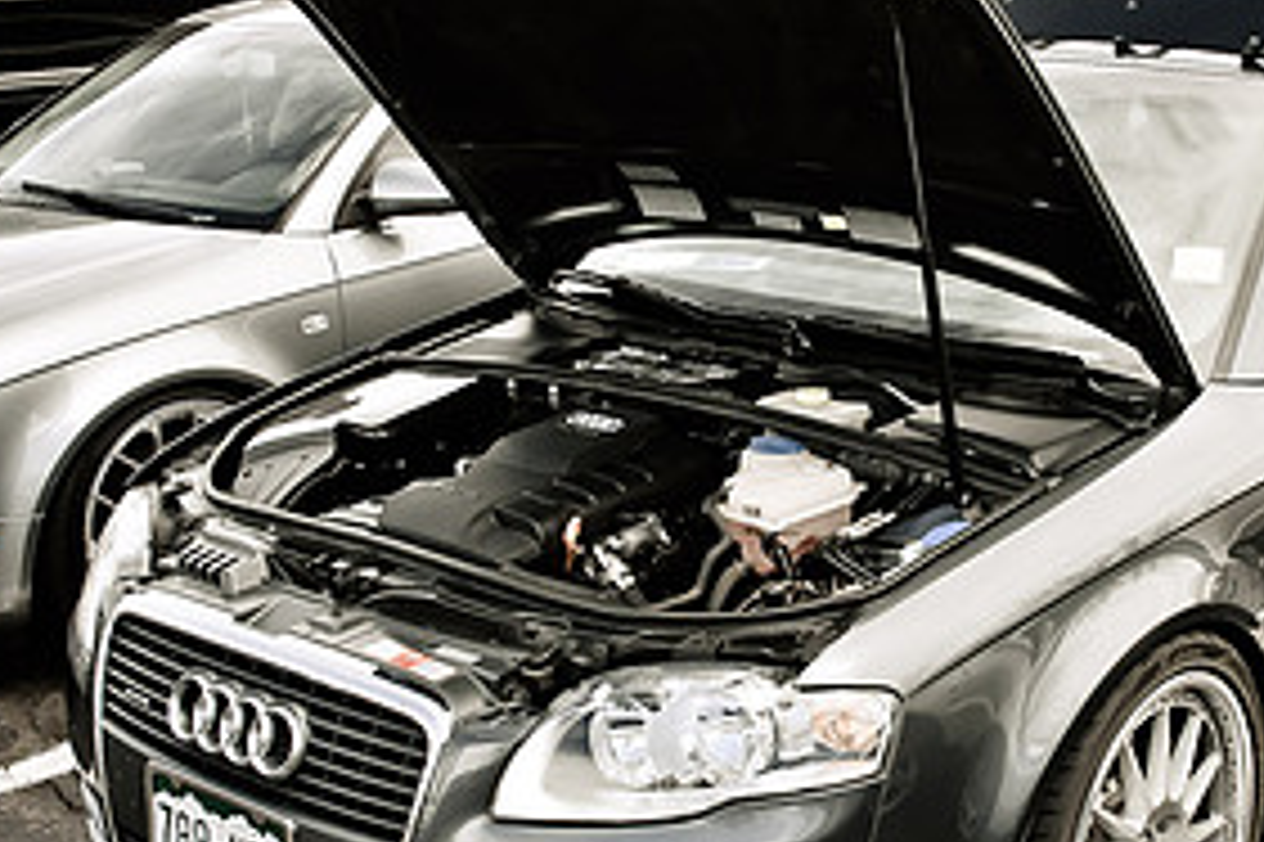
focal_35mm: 62
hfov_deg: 32.2
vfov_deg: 21.9
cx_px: 805
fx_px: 2176
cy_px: 486
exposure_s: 1/125
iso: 200
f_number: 5.6
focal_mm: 20
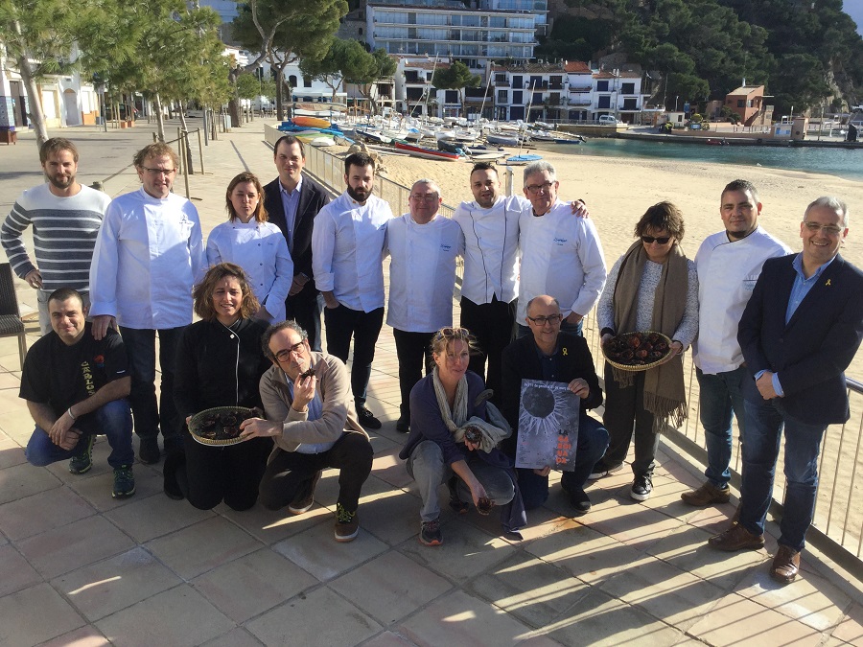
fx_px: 773
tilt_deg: -17.7
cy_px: 324
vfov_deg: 45.4
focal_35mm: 31
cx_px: 432
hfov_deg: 58.4
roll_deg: -1.5
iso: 25
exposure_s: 1/840
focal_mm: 3.3
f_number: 2.4
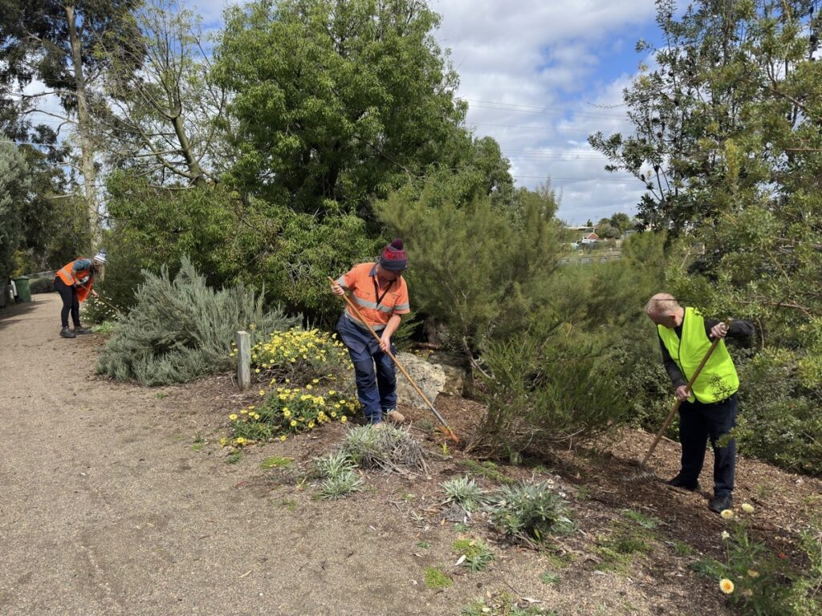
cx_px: 411
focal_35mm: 24
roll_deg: +1.7
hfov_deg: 71.6
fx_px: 570
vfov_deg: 56.8
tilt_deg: -6.9
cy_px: 308
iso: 100
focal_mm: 6.86
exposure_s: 1/3745
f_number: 1.78
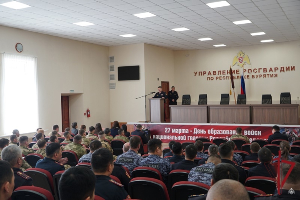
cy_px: 100
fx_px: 362
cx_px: 150
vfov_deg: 30.8
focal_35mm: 44
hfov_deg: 45.0
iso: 250
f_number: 4.5
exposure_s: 1/60
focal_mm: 29
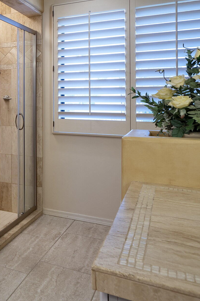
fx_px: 342
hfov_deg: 23.5
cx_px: -125
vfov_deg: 46.5
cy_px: 94
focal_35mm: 41
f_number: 7.1
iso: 200
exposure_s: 1/10
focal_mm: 18
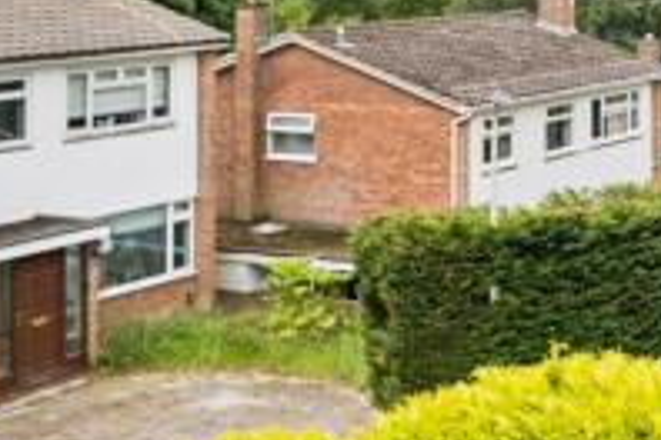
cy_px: -25
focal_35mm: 84
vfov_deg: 15.9
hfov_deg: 22.6
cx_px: 754
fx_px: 1542
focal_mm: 35
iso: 320
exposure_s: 1/320
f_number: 7.1
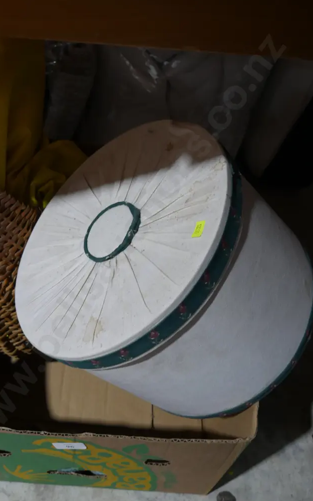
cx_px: 123
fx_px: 505
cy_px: 246
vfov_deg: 52.7
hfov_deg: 34.3
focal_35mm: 37
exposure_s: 1/60
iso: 640
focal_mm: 17
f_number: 4
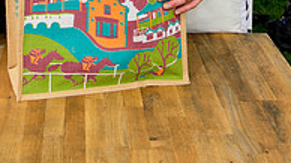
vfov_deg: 11.3
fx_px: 748
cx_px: 76
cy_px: -163
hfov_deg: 21.8
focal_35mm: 97
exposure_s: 1/250
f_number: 7.1
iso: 200
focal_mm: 40
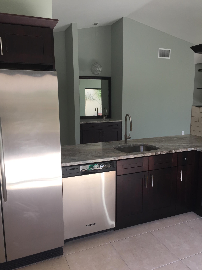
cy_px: 135
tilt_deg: -8.0
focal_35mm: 29
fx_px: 226
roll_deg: +1.1
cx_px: 101
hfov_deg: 48.2
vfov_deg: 61.7
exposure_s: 1/120
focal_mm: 4.15
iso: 40
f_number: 2.2
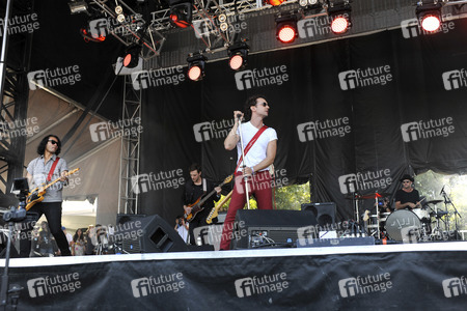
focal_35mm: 38
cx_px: 234
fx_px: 493
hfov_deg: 50.7
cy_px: 156
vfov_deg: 35.1
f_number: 3.5
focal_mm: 38
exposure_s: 1/500
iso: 640
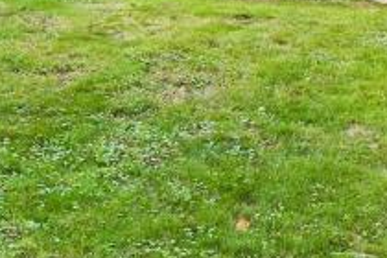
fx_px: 785
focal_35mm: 73
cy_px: -165
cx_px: 339
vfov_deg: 16.5
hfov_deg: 26.9
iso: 160
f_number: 8
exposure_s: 1/50
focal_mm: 10
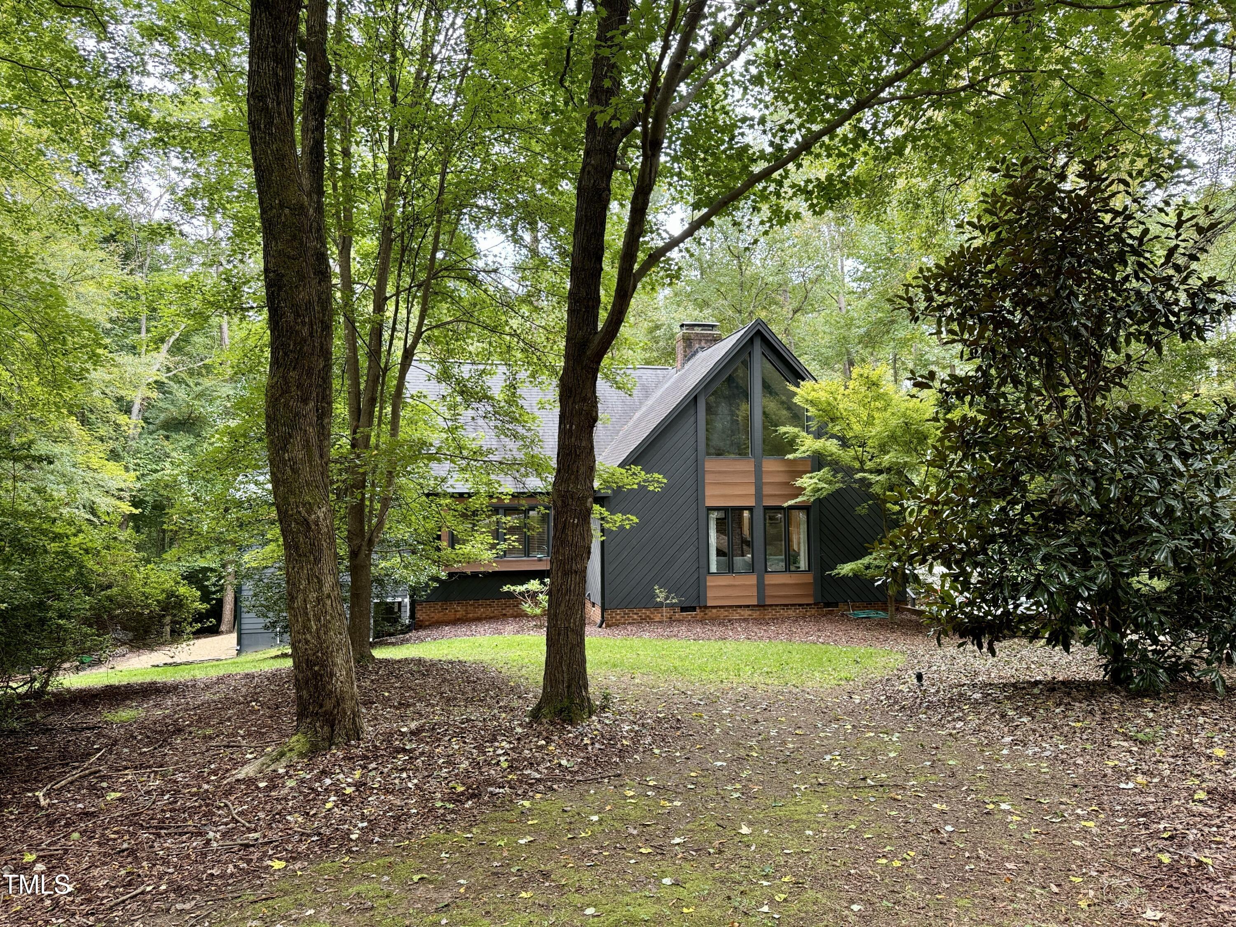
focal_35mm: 24
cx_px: 618
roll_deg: +0.4
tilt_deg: +2.0
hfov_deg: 71.6
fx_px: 857
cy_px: 464
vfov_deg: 56.8
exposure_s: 1/121
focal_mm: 6.76
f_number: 1.78
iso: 125
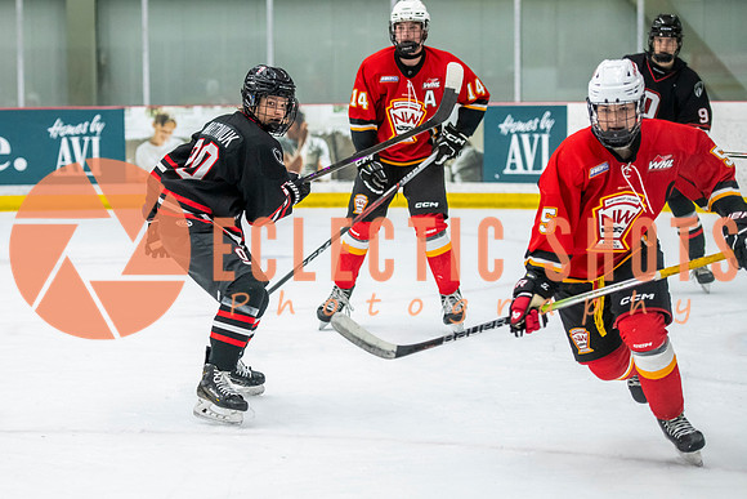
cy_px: 273
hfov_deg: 15.5
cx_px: 245
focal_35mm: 132
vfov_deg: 10.4
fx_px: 2732
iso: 2000
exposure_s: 1/640
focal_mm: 98
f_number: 3.2
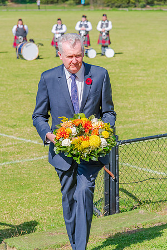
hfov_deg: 11.4
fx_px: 835
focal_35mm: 120
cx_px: 84
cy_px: 125
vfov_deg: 17.1
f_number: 7.1
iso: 400
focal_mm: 120
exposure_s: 1/1600
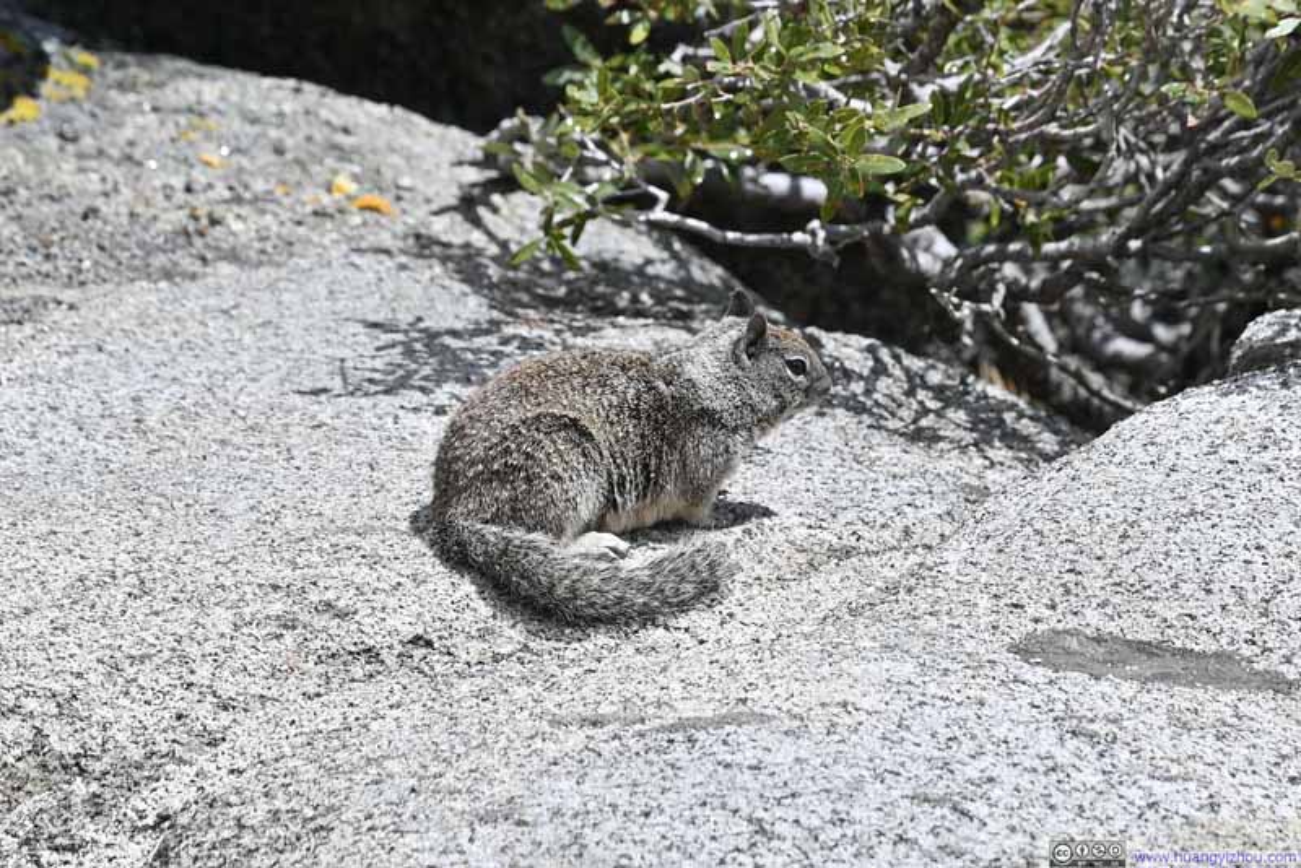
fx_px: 4338
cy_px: 434
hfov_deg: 17.1
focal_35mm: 120
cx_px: 650
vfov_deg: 11.4
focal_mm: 120
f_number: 5
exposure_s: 1/1600
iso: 100
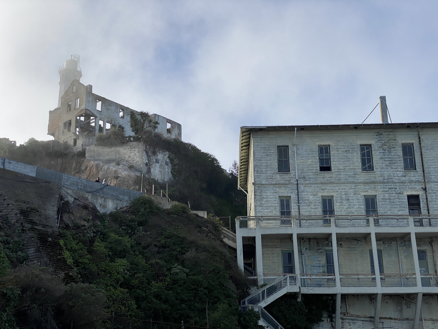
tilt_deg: +19.3
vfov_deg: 28.0
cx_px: 219
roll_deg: +0.4
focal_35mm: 52
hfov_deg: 36.8
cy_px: 164
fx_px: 658
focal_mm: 6
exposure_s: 1/2817
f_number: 2
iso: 20
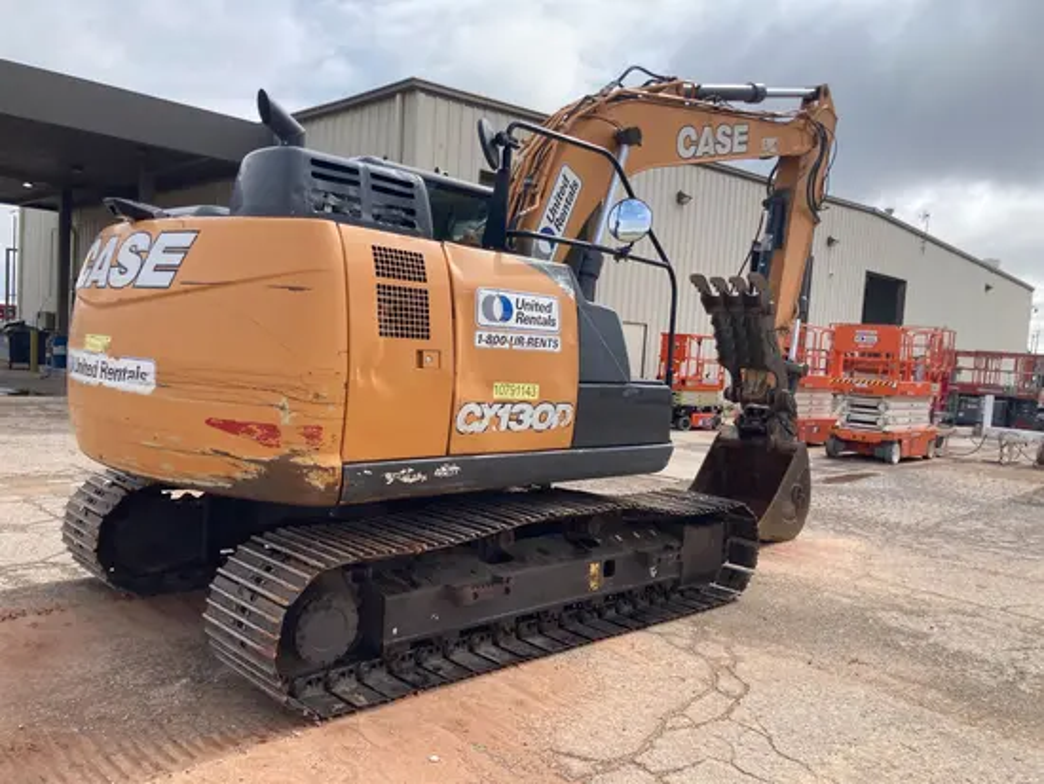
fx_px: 845
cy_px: 392
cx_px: 522
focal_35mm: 28
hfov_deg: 63.4
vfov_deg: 49.8
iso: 20
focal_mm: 3.99
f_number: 1.8
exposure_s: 1/1675
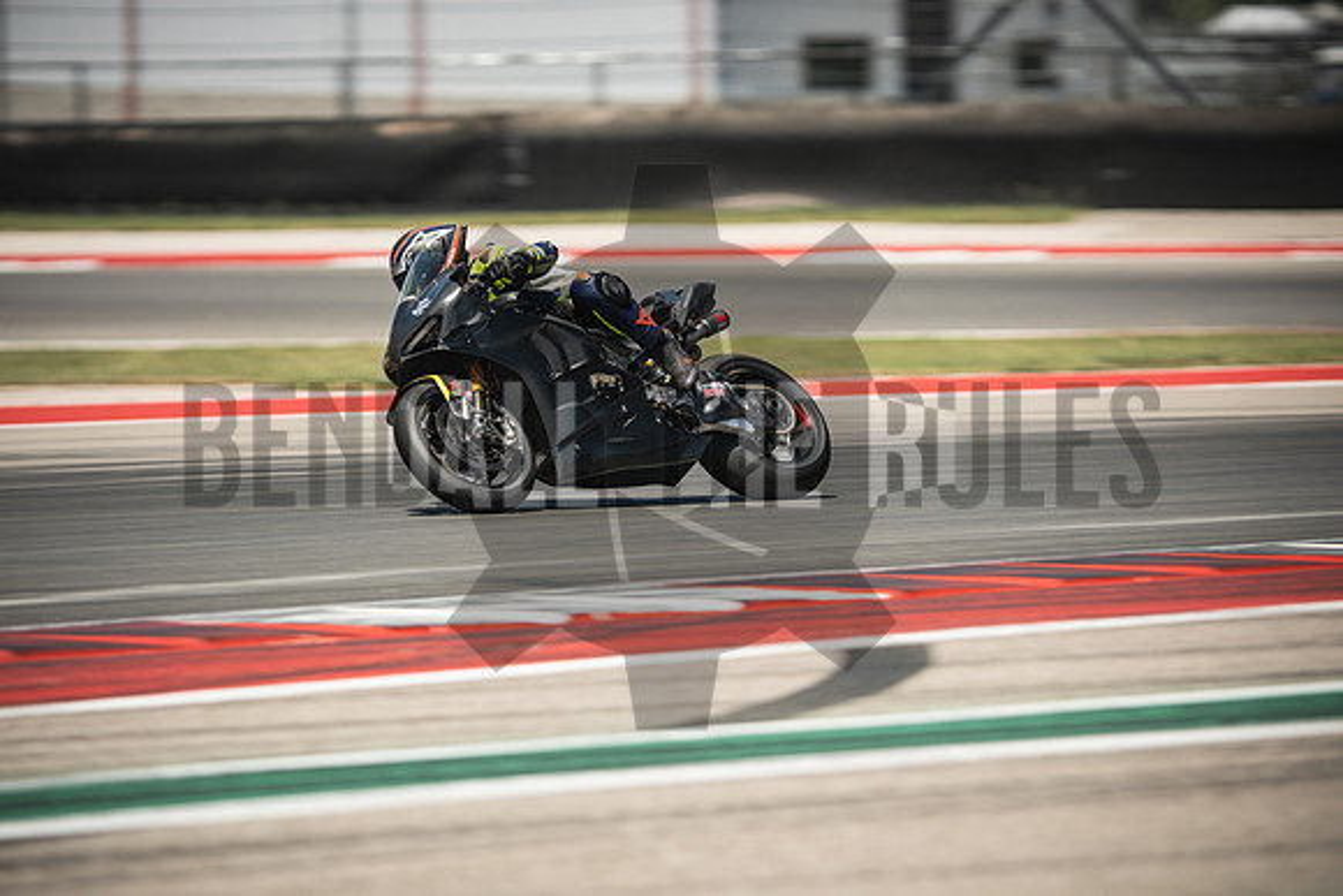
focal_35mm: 300
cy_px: 448
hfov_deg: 6.9
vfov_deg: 4.6
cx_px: 672
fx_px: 11194
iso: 160
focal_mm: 200
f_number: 2.5
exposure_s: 1/250
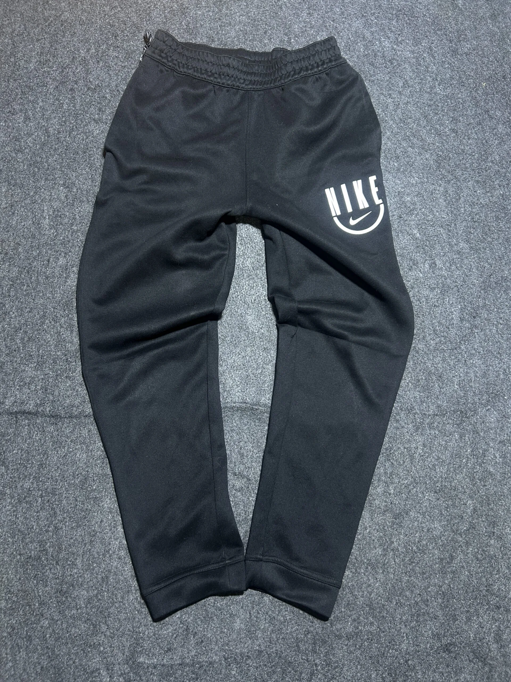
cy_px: 341
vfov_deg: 67.3
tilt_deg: -55.3
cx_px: 256
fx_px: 512
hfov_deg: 53.1
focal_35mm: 26
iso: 125
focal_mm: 5.7
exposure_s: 1/50
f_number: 1.5
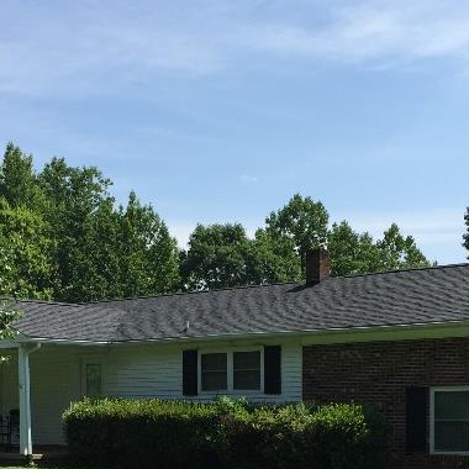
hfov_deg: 25.0
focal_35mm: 69
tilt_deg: -1.3
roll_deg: -0.9
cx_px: 247
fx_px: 1058
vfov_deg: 24.1
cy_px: 443
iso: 32
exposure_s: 1/2083
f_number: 2.2
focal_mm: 4.15
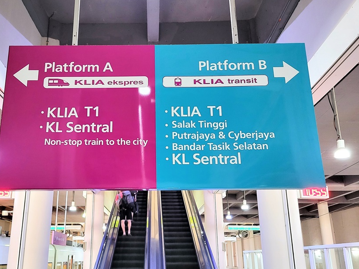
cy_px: 163
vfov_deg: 43.9
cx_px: 145
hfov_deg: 56.4
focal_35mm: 32
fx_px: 332
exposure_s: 1/33
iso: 500
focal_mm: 5.4
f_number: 1.8
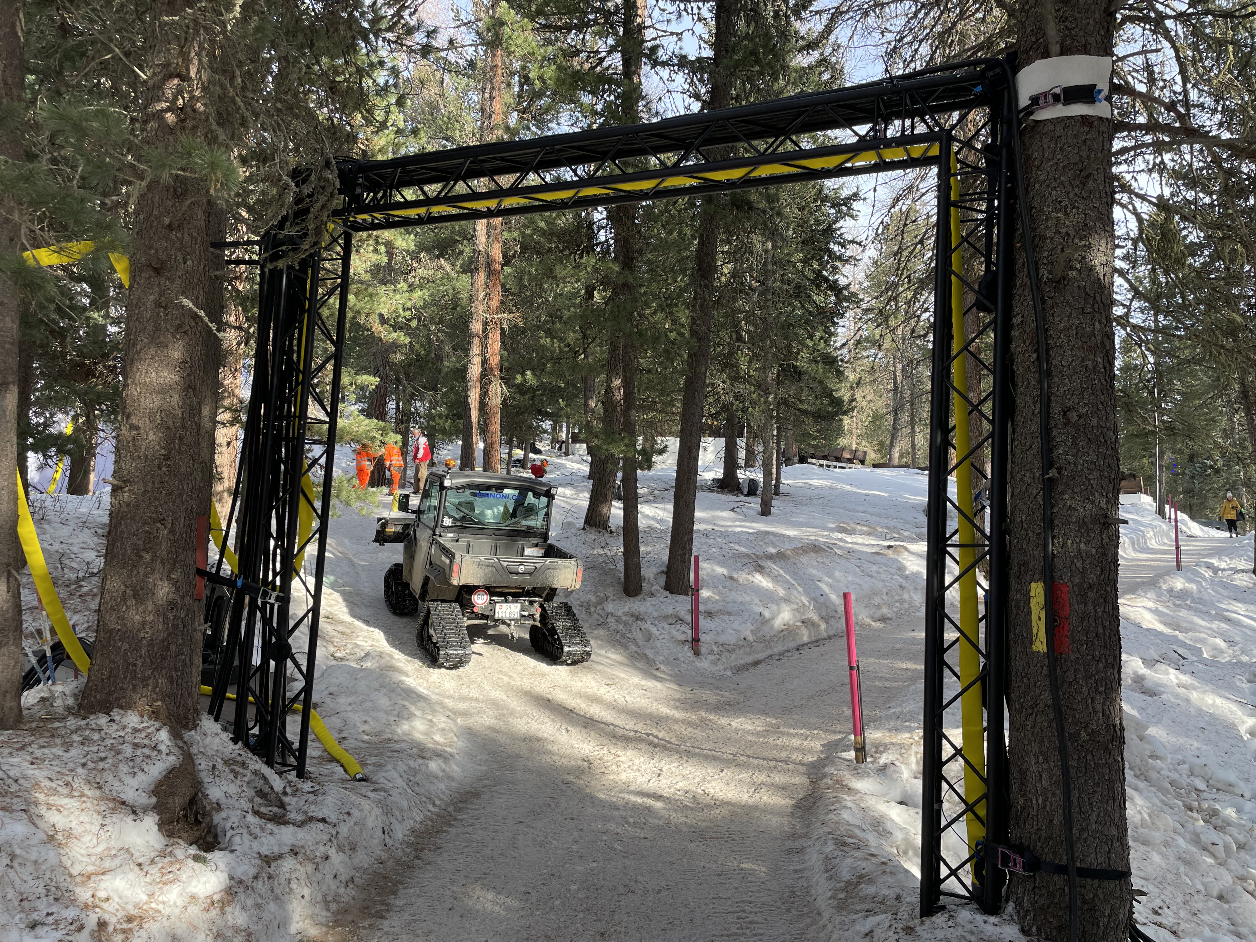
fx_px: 943
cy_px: 471
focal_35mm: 26
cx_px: 628
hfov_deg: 67.3
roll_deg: +0.4
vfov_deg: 53.1
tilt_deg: +4.9
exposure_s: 1/479
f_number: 1.6
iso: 32
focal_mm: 4.2
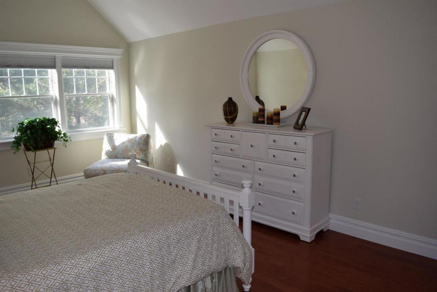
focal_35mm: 27
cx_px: 218
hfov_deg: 67.4
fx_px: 328
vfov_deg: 47.9
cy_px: 146
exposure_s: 1/125
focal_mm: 18
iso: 360
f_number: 5.6
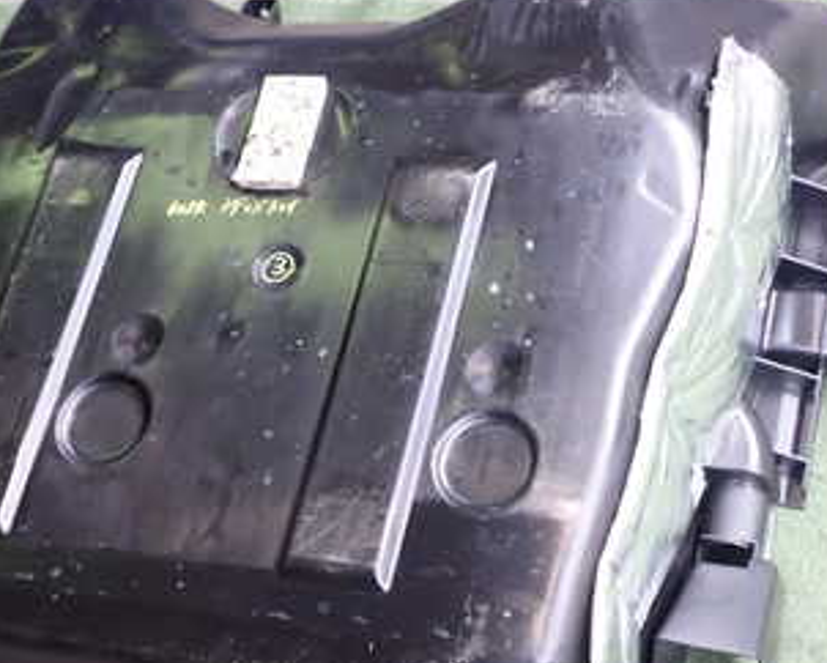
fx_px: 1518
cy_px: 422
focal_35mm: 62
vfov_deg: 24.5
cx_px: 372
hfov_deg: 30.4
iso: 200
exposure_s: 1/50
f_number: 2.4
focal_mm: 5.79
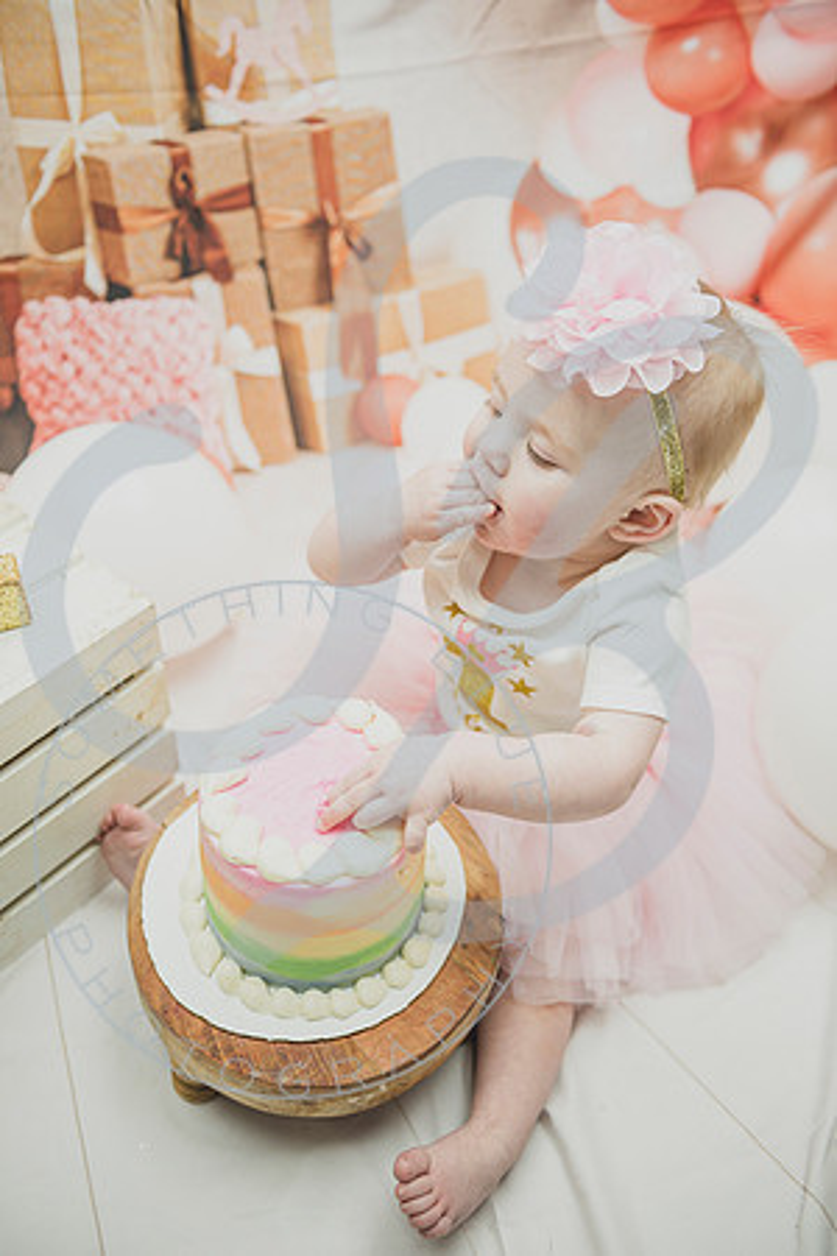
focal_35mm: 34
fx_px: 1186
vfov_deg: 55.8
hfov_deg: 38.9
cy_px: 628
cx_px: 418
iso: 200
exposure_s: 1/125
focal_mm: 34
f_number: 2.8
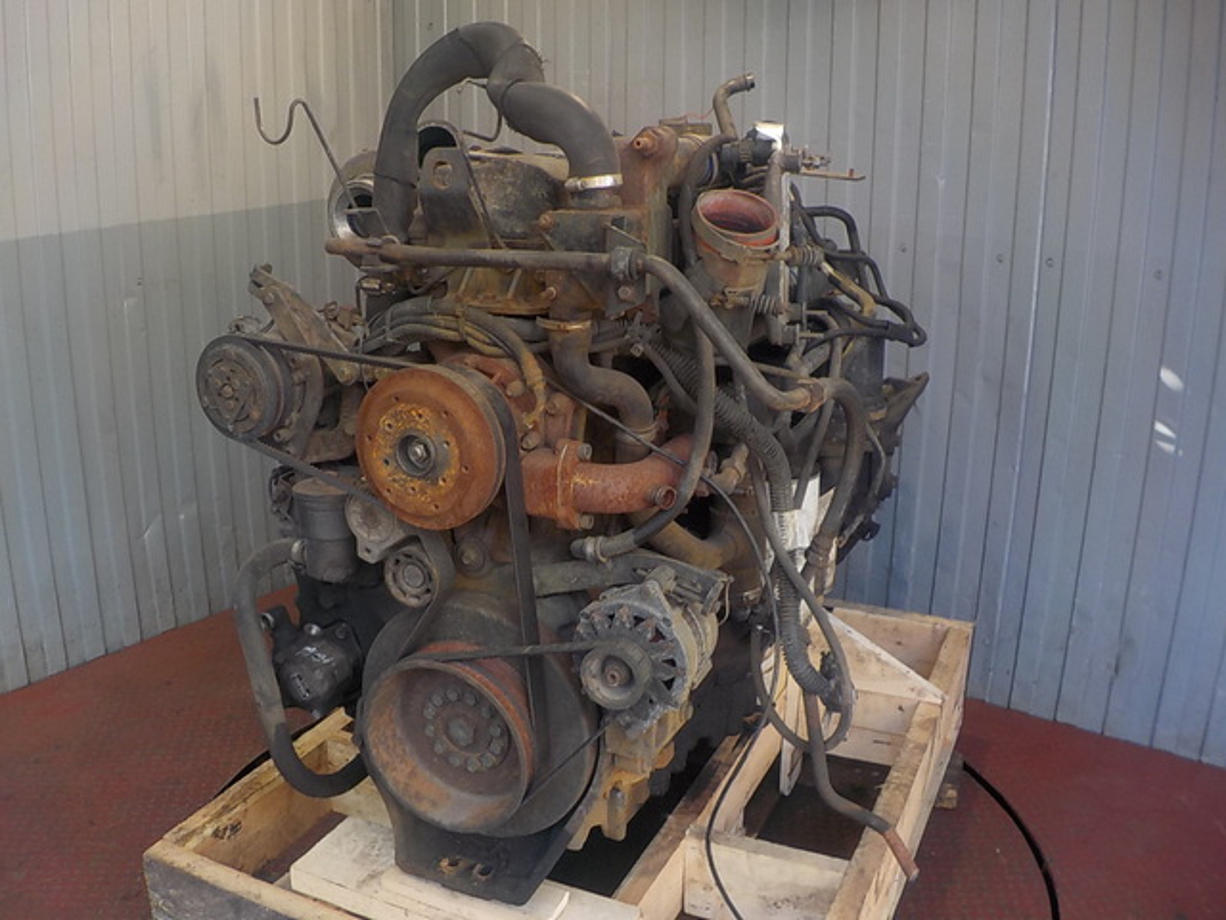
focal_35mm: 30
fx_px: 1063
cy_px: 460
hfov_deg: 60.0
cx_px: 613
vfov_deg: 46.8
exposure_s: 1/40
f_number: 3.3
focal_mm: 4.1
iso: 125
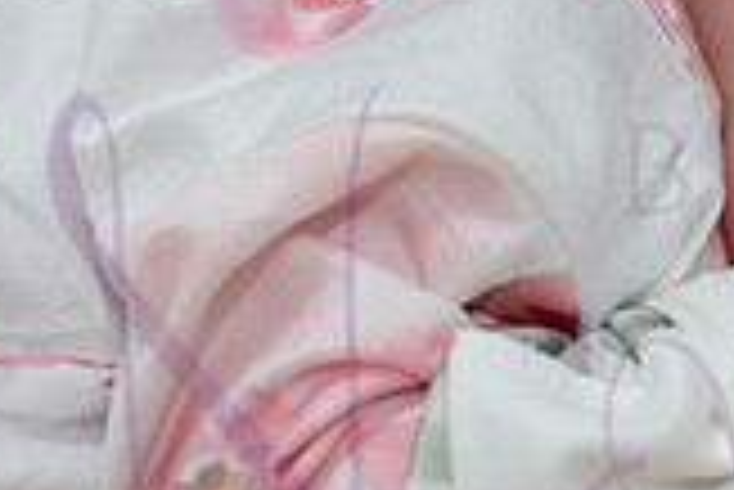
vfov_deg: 5.0
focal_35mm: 275
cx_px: 774
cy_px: 138
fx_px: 5612
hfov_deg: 7.4
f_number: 4
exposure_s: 1/320
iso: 800
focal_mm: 74
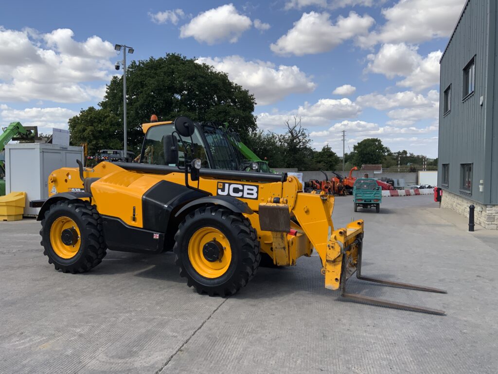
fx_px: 417
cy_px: 187
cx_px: 249
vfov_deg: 48.2
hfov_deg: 61.7
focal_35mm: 29
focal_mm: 3
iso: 16
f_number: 1.8
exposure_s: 1/1490
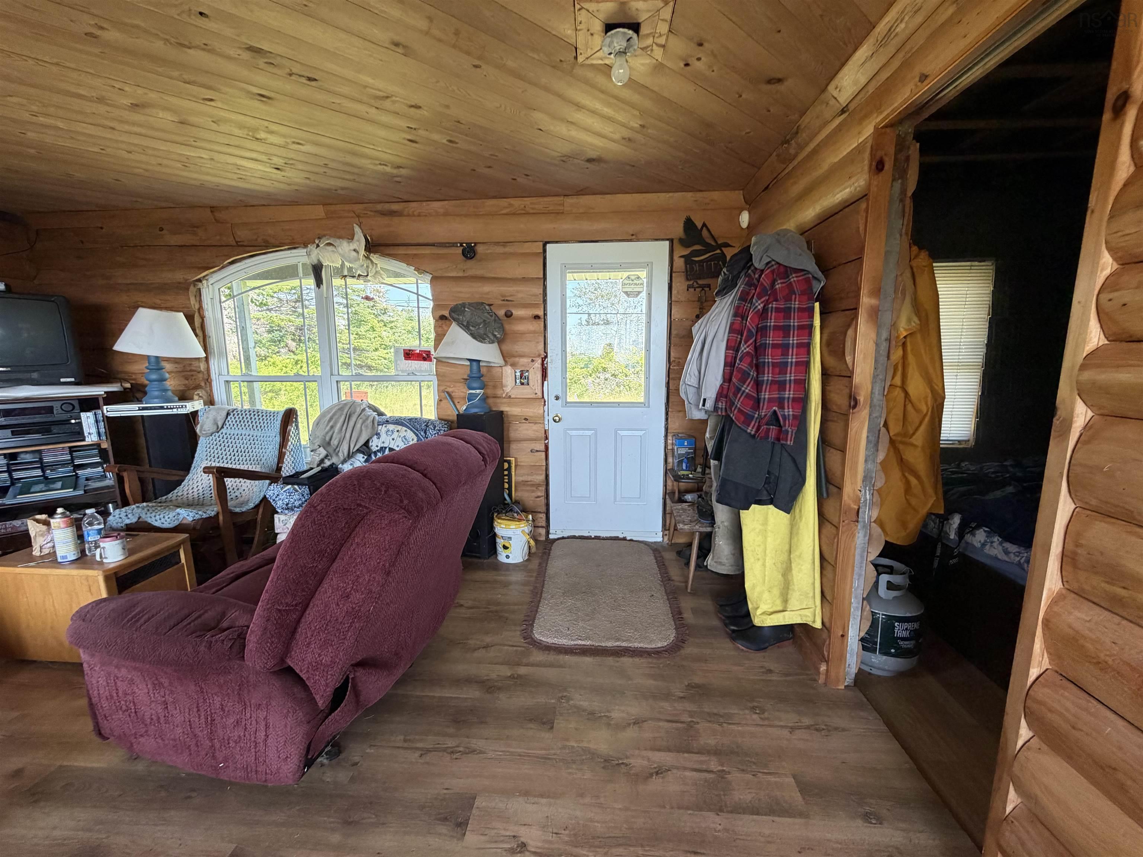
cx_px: 572
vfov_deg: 85.7
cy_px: 428
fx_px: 462
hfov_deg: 102.1
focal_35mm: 14
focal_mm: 2.22
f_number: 2.2
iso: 250
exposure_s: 1/121
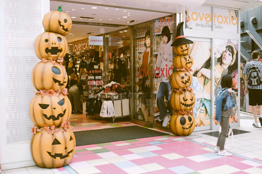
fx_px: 306
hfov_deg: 46.4
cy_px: 86
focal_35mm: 42
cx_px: 134
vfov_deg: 31.9
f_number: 2.8
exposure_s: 1/300
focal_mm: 27
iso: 400
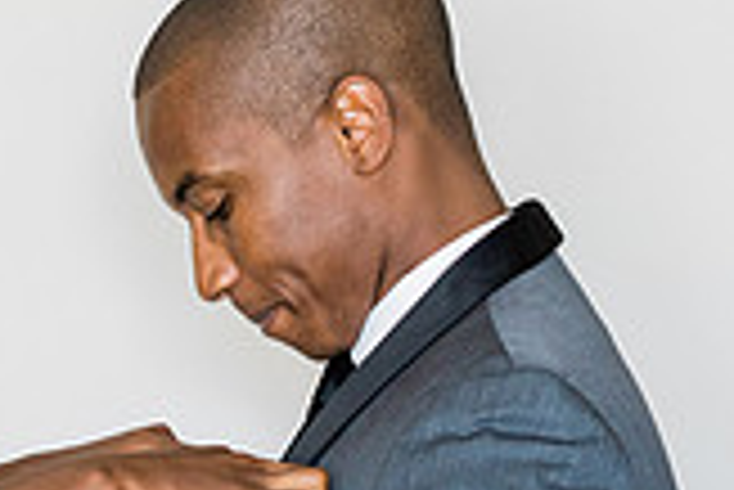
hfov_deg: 10.4
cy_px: 434
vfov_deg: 7.0
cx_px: 14
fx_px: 4000
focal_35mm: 196
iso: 800
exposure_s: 1/125
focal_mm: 55
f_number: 2.8
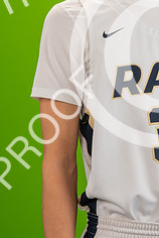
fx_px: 832
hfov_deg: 10.8
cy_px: 55
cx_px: 144
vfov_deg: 16.1
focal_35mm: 126
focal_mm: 42
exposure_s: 1/60
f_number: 18
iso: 800
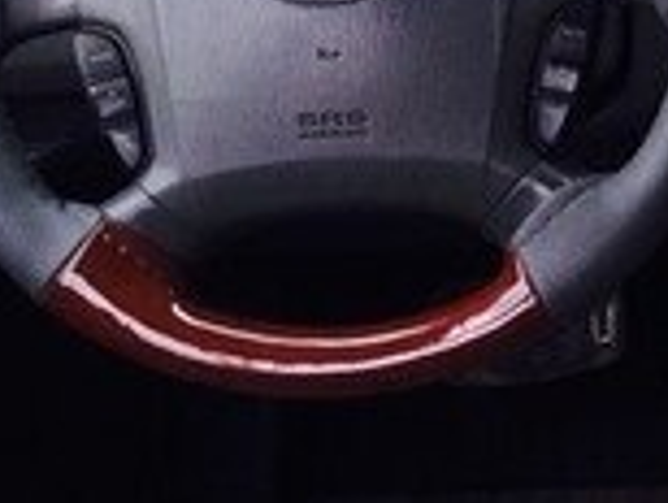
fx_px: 2397
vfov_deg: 11.6
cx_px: 1254
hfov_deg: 13.9
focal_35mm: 124
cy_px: -171
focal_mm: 4.15
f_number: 2.2
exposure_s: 1/260
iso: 32
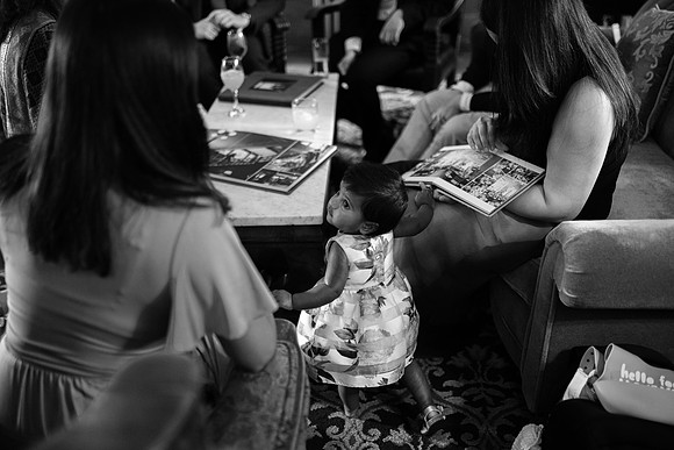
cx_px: 337
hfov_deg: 54.4
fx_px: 655
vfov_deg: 37.9
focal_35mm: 35
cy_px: 225
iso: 1100
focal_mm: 35
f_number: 1.6
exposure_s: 1/125
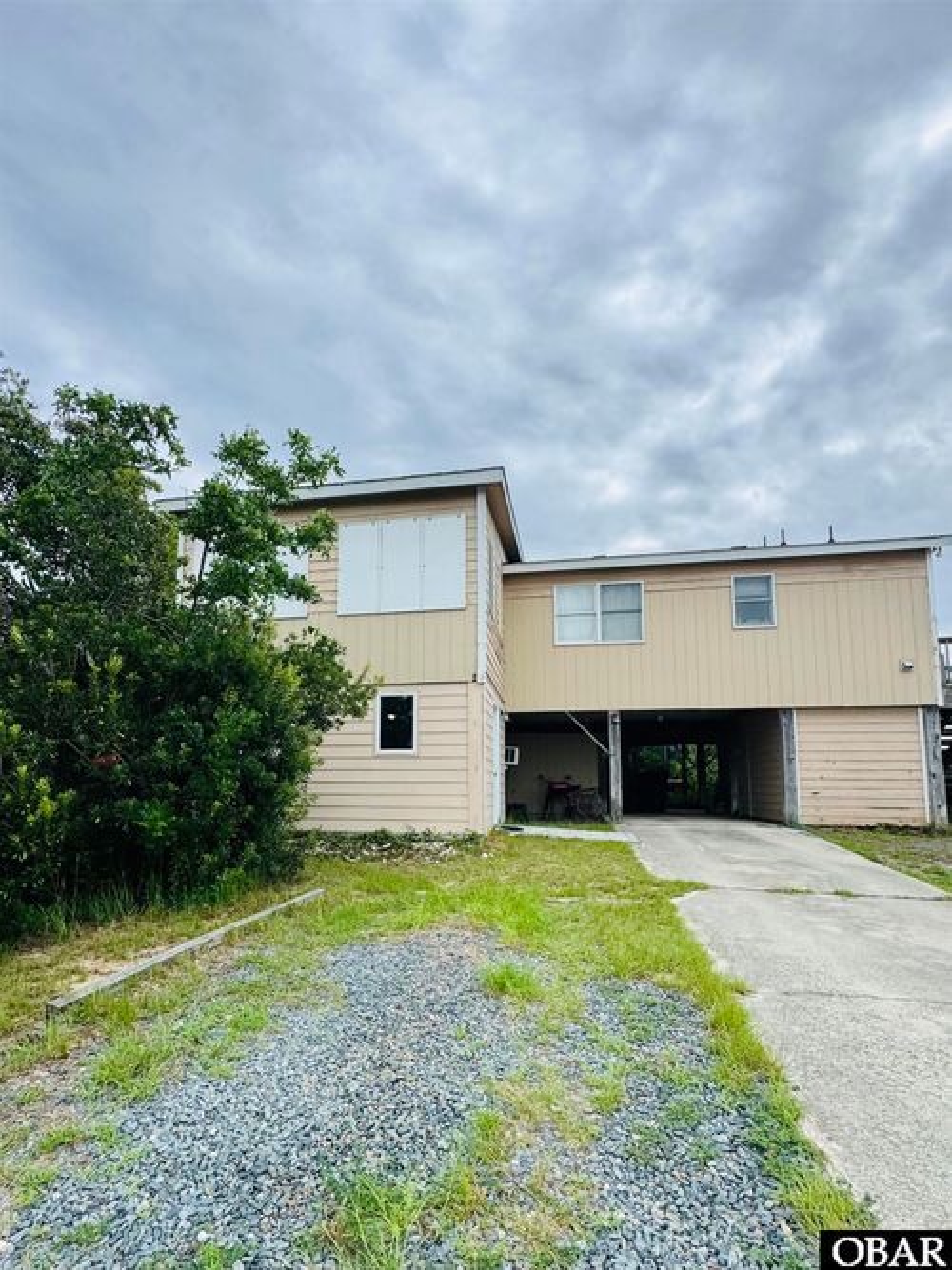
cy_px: 635
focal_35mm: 14
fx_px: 514
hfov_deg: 85.7
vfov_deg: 102.1
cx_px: 476
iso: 50
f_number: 2.2
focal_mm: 2.22
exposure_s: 1/1709
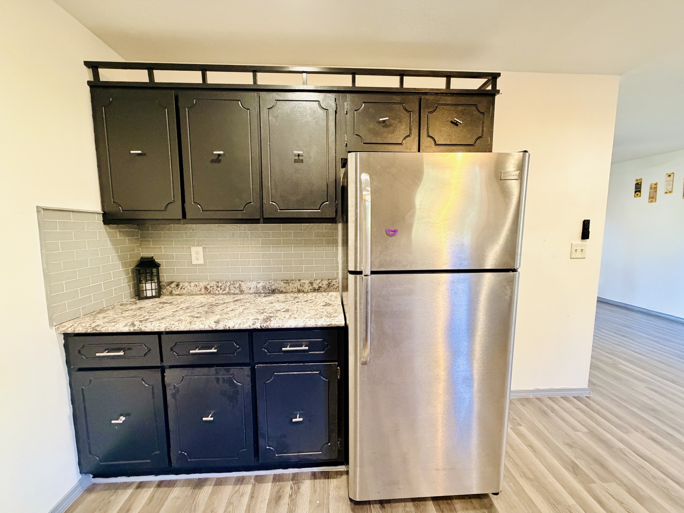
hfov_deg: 102.1
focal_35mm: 14
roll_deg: +0.0
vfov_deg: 85.7
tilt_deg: -6.0
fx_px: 277
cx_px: 342
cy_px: 256
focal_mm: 2.22
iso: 640
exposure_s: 1/60
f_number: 2.2
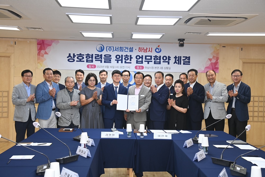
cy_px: 88
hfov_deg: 41.1
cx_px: 132
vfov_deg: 28.1
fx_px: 353
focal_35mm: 48
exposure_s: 1/100
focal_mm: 48
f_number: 5.6
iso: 800
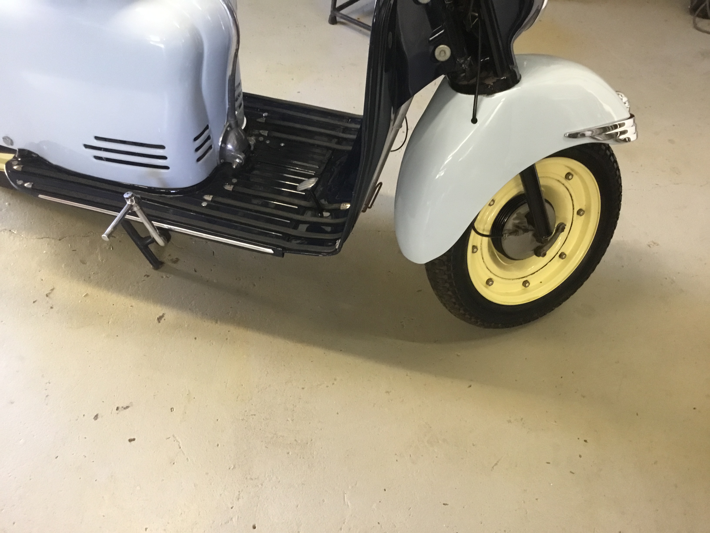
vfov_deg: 45.4
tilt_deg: -45.9
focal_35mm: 31
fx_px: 636
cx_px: 355
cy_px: 266
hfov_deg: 58.4
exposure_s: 1/33
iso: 200
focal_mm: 3.3
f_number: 2.4
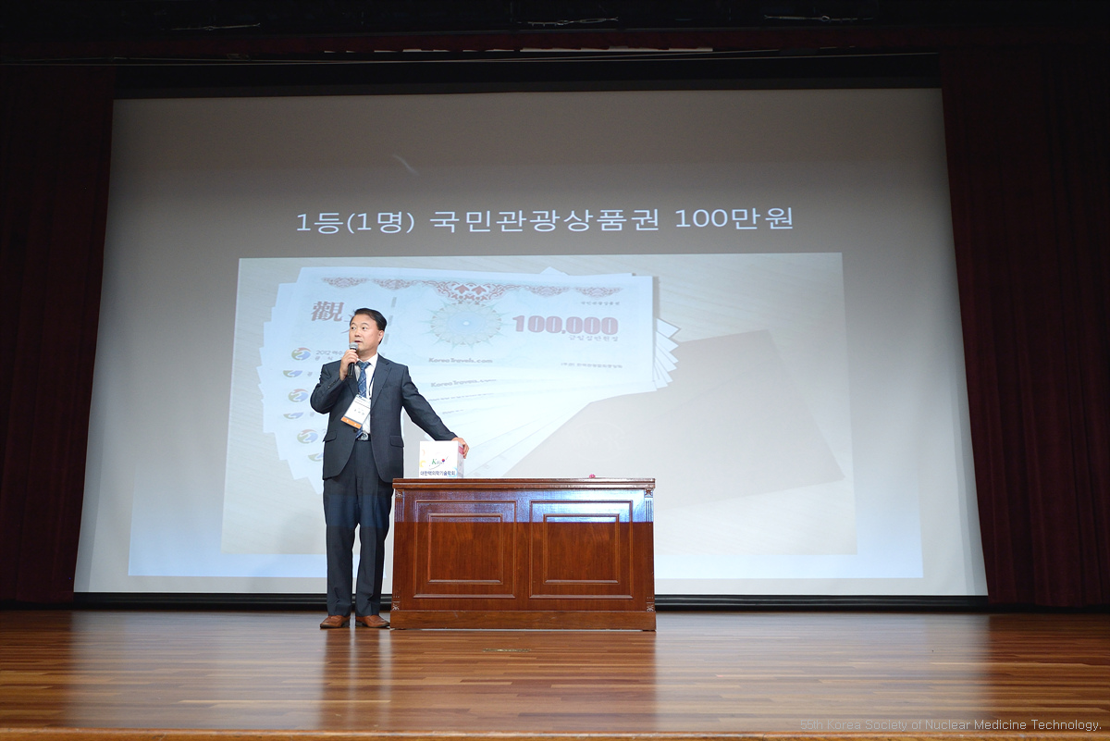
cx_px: 555
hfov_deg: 54.4
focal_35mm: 35
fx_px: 1079
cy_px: 370
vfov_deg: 37.9
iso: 1400
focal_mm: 35
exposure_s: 1/160
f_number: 4.5
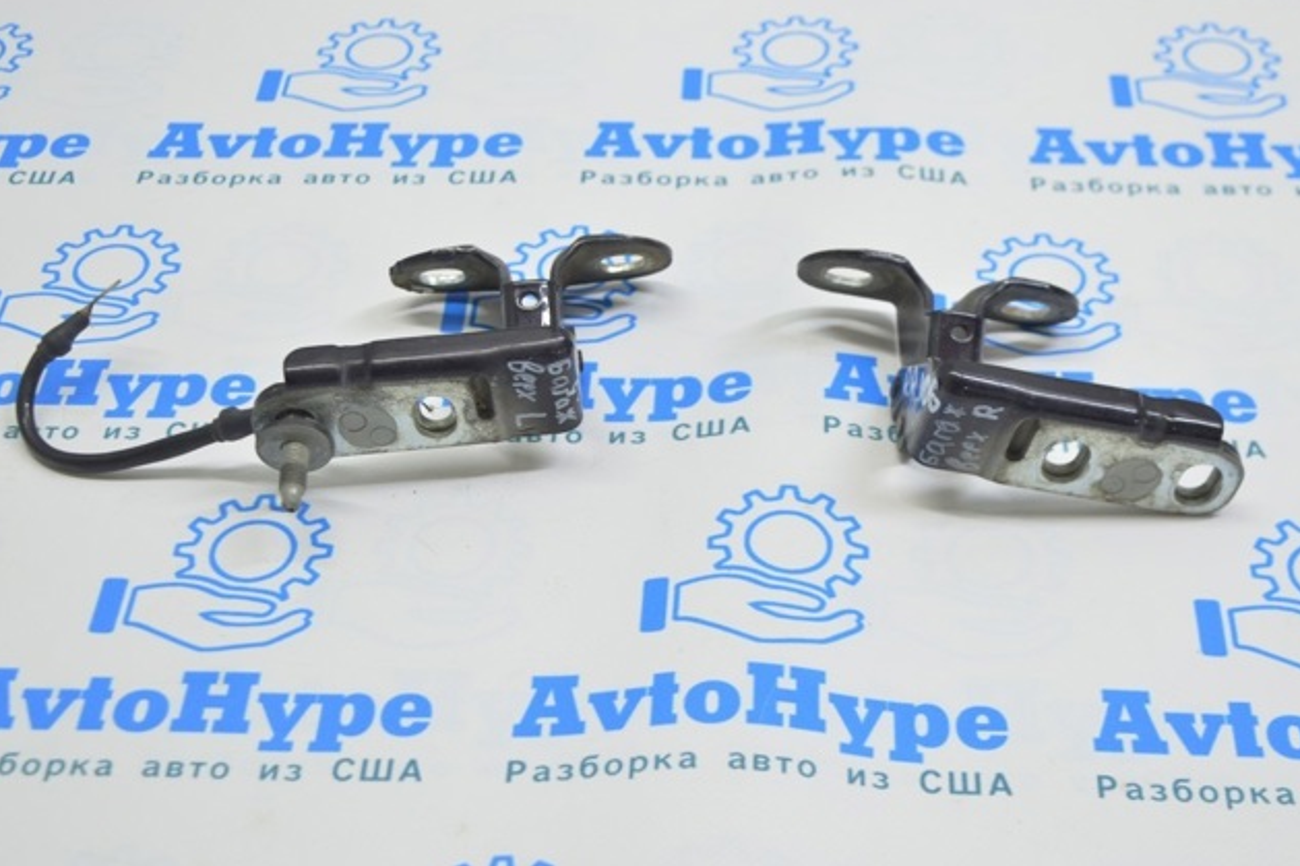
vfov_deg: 22.2
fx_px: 2202
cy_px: 429
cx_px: 659
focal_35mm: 61
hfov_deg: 32.9
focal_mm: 40
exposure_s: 1/20
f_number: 5.6
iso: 400
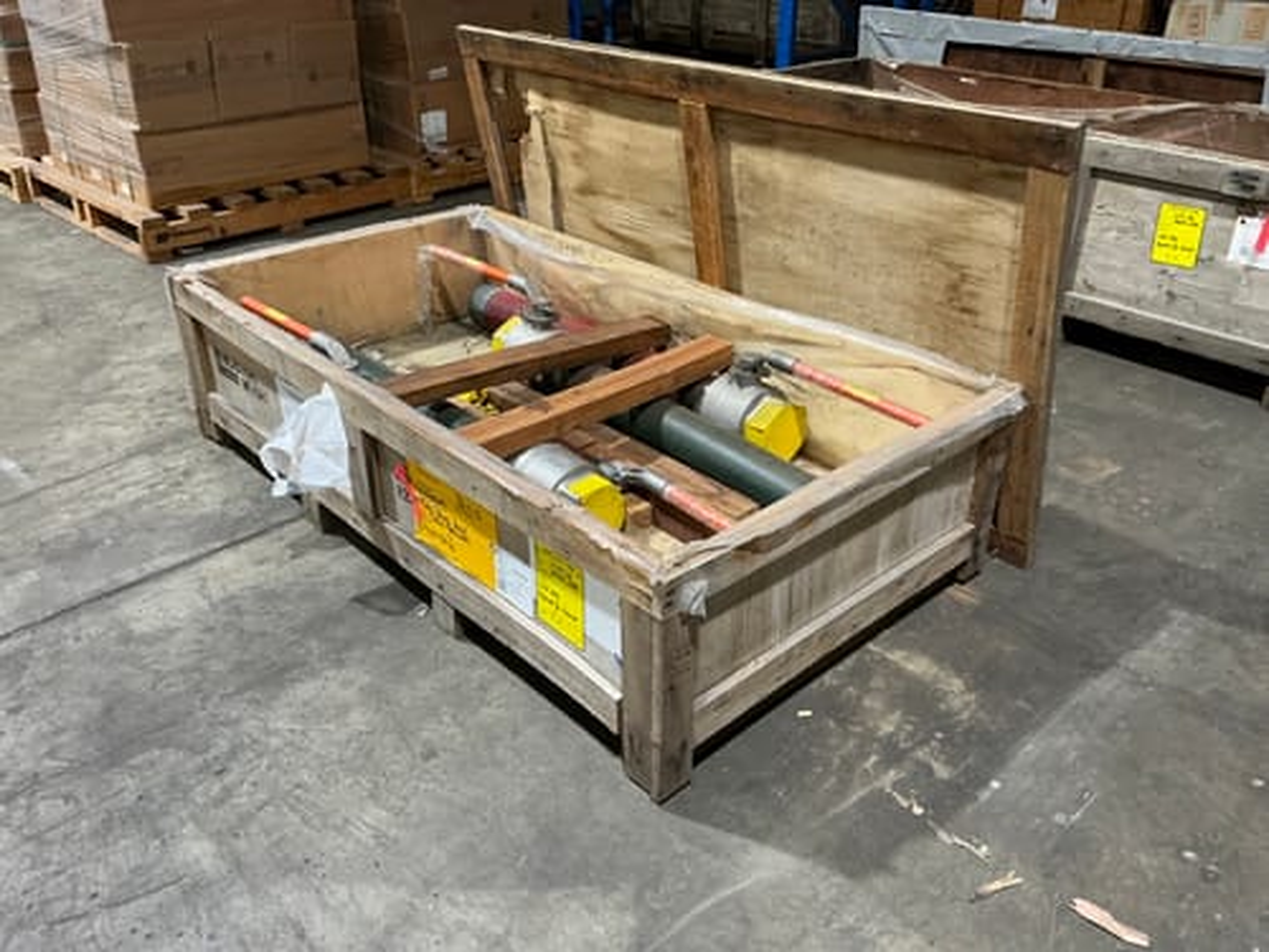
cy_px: 476
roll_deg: -0.4
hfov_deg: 63.4
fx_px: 1026
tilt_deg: -29.6
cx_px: 634
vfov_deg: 49.7
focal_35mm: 28
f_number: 1.8
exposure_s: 1/50
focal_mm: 3
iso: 125
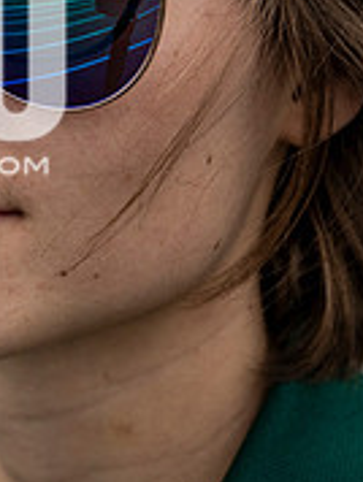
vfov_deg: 25.3
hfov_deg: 18.1
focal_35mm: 75
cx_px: -138
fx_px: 1046
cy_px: 69
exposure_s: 1/800
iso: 160
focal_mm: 24
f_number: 4
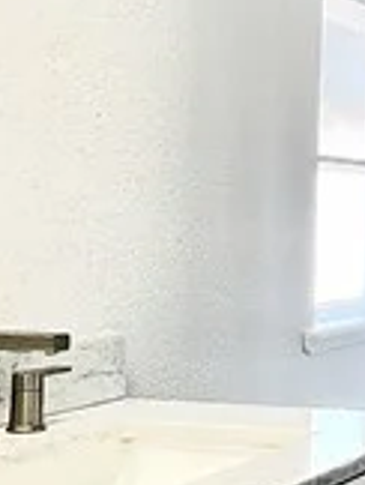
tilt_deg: +3.8
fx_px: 1150
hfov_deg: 16.1
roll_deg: -0.6
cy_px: 168
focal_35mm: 82
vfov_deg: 23.7
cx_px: 592
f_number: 1.8
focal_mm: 1.57
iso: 80
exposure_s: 1/120
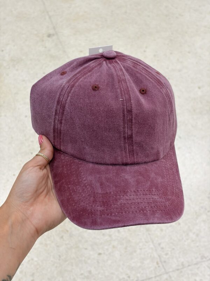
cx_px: 105
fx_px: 421
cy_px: 140
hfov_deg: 28.0
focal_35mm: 52
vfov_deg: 36.8
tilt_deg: -47.1
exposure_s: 1/100
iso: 50
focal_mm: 5.96
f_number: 1.6
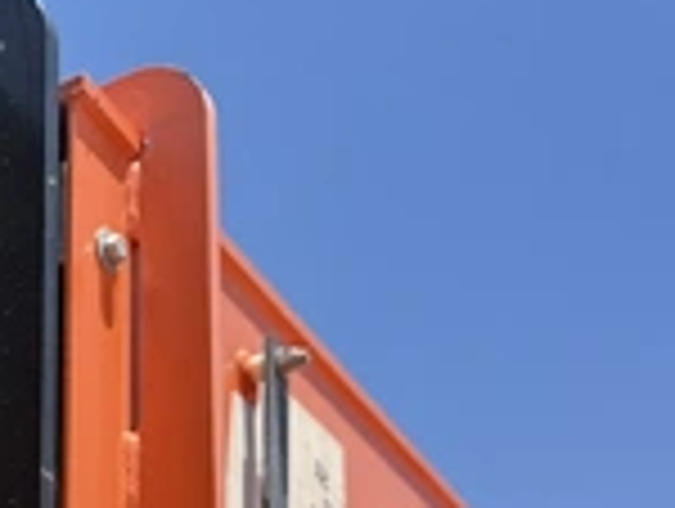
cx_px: -9
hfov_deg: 28.3
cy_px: 571
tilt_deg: +21.2
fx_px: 1250
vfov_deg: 21.7
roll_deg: -4.7
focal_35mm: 64
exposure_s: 1/2907
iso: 80
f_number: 1.78
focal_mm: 6.76
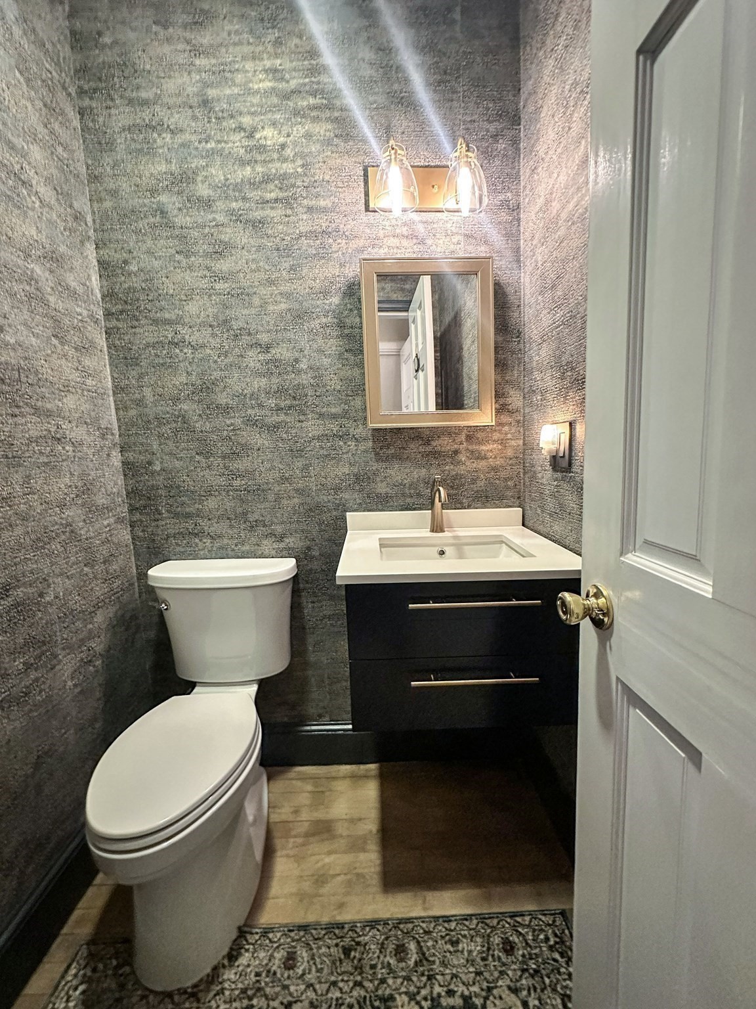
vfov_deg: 102.1
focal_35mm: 14
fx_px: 408
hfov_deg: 85.7
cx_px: 378
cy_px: 504
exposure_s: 1/40
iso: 1000
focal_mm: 2.22
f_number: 2.2
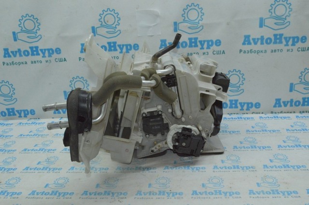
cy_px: 102
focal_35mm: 34
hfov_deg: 55.2
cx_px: 154
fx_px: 296
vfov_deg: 38.3
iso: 4000
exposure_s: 1/80
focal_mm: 23
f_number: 16
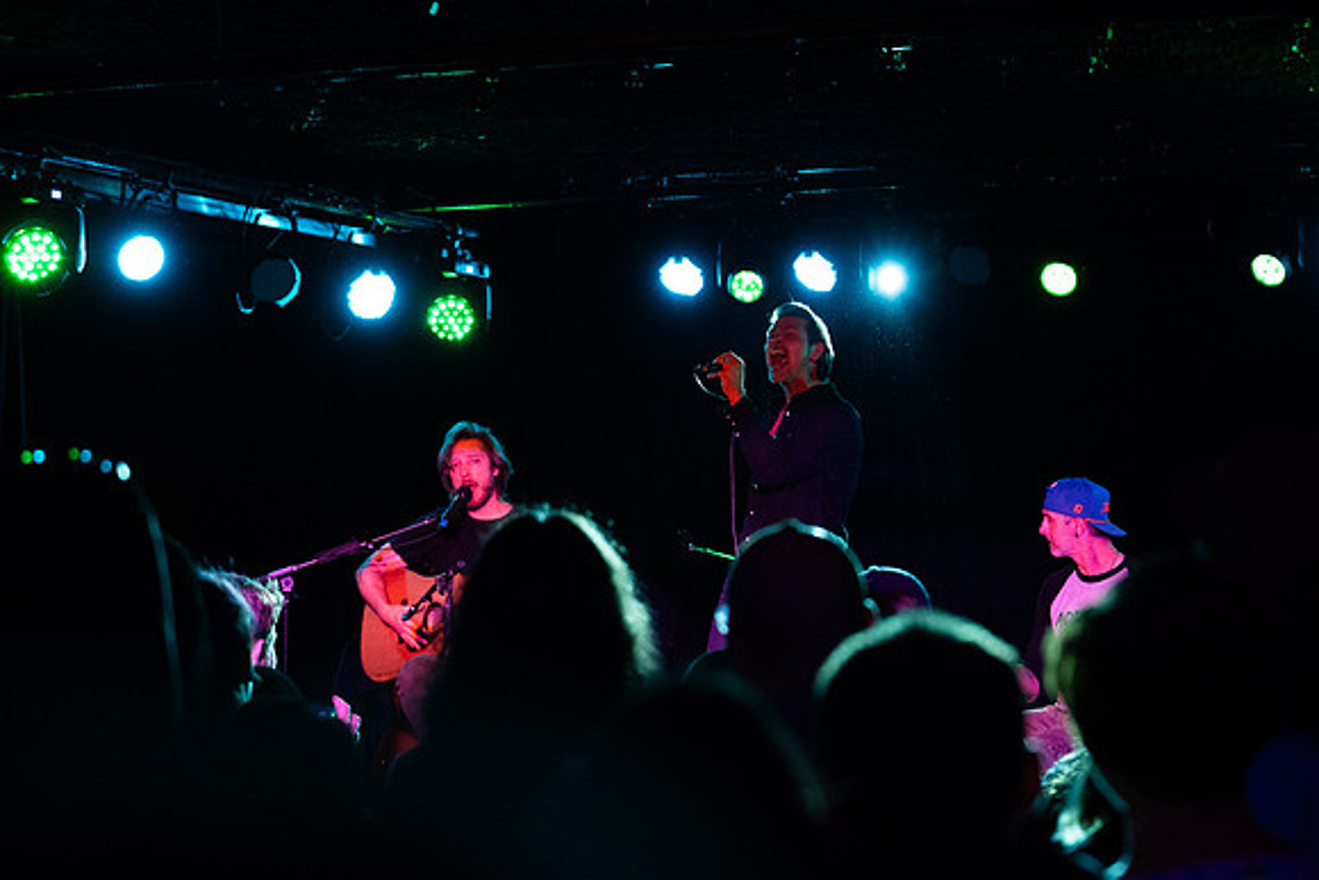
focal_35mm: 81
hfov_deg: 25.2
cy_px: 379
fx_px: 2953
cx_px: 756
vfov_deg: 16.9
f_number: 3.5
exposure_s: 1/400
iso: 3200
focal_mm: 70
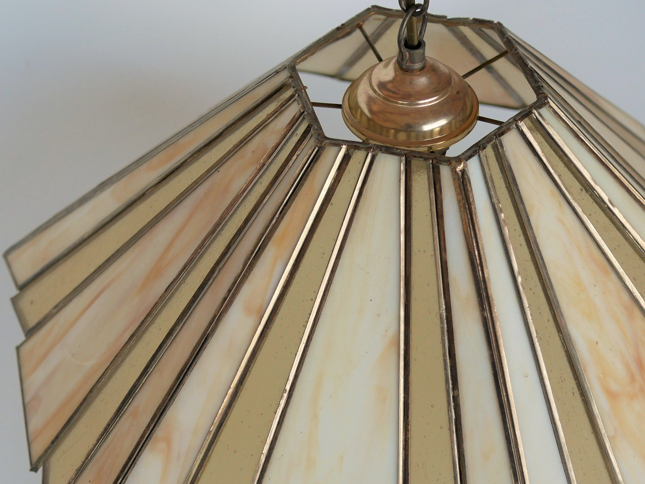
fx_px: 1305
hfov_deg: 27.8
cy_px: 359
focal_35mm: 70
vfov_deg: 20.9
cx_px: 340
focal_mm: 20
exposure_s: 1/250
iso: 200
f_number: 2.5
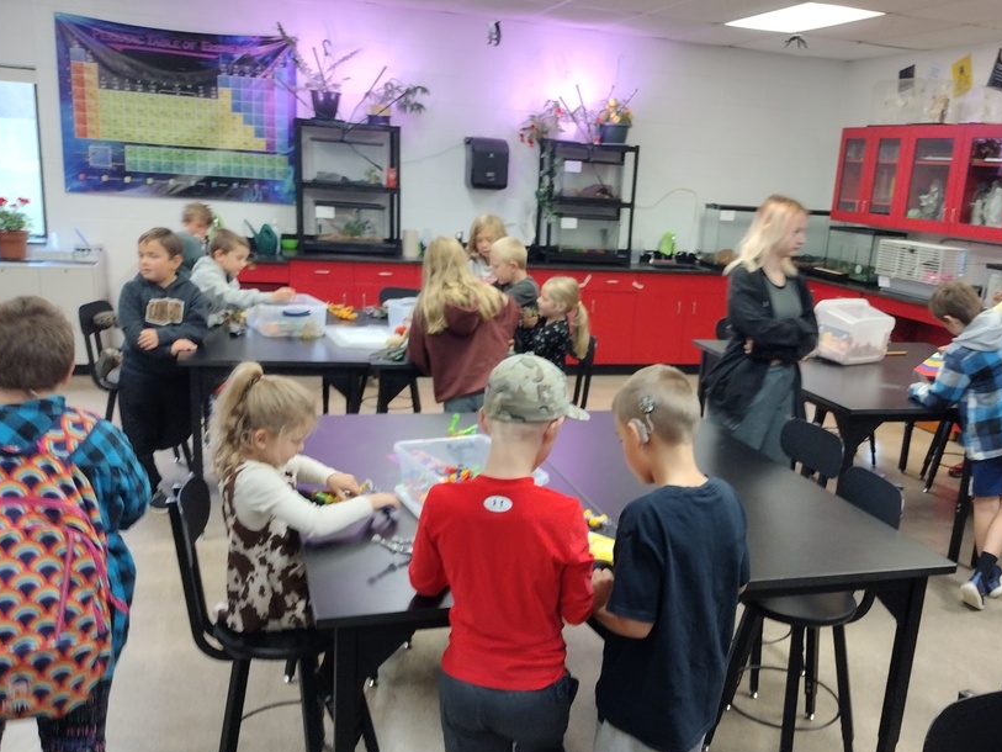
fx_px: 984
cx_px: 573
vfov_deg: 41.7
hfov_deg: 53.8
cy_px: 434
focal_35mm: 34
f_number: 1.7
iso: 178
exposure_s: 1/40
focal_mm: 4.71
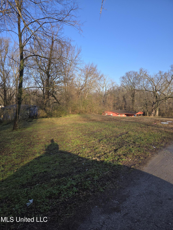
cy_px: 115
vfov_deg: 73.9
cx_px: 86
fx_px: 153
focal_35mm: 23
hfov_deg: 58.9
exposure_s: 1/812
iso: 25
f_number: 1.8
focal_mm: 5.4
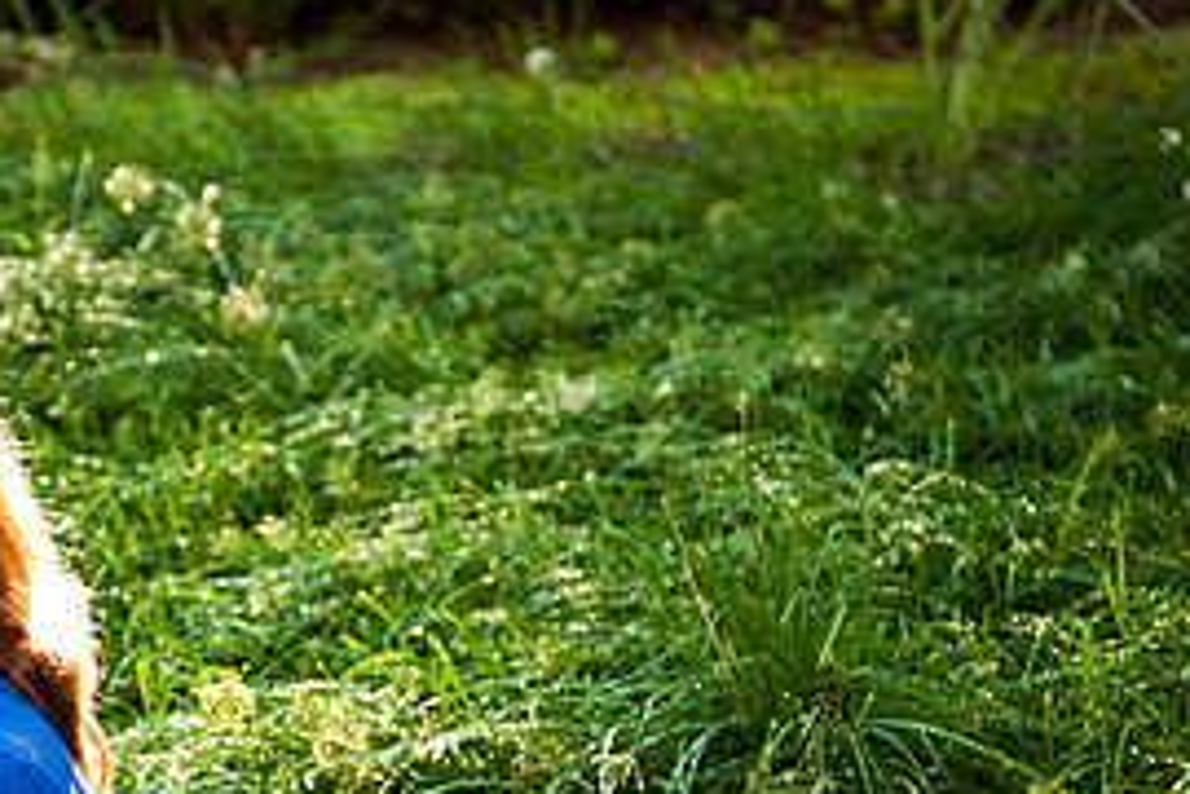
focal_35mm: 103
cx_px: 216
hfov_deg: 19.6
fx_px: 3404
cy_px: 556
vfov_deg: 13.3
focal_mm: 48
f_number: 2.8
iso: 800
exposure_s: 1/400
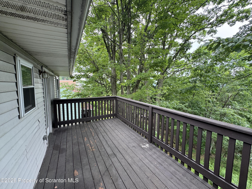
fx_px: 102
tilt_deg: -4.9
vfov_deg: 85.7
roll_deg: -0.3
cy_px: 94
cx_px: 126
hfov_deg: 102.1
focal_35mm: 14
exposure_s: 1/99
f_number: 2.2
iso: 64
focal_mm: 2.22
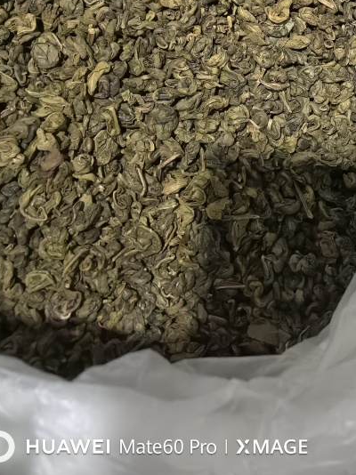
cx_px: 307
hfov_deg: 26.3
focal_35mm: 54
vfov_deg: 32.8
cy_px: 8
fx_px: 741
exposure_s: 1/50
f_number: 2
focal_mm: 5.75
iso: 1250
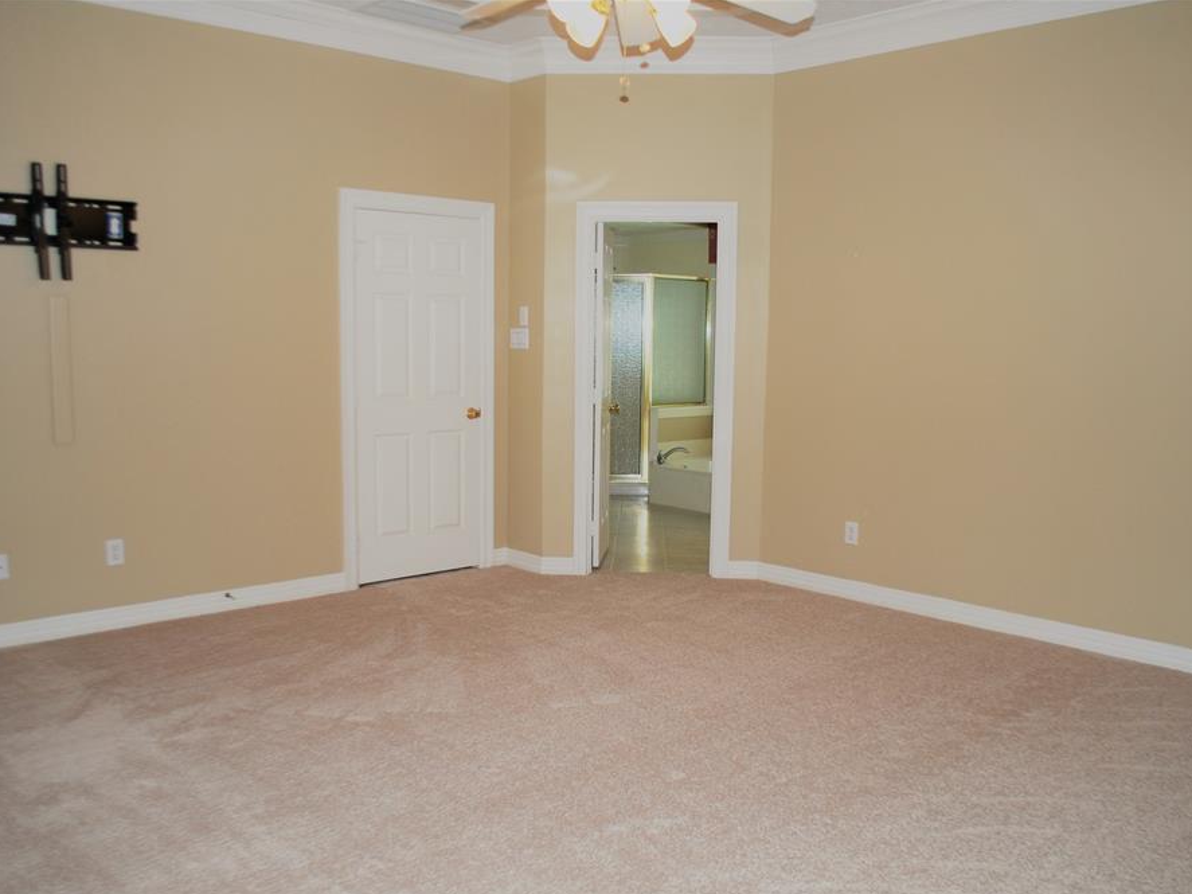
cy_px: 459
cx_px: 577
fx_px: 1033
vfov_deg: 46.8
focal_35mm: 30
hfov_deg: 60.0
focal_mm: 18
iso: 200
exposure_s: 1/60
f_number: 3.5
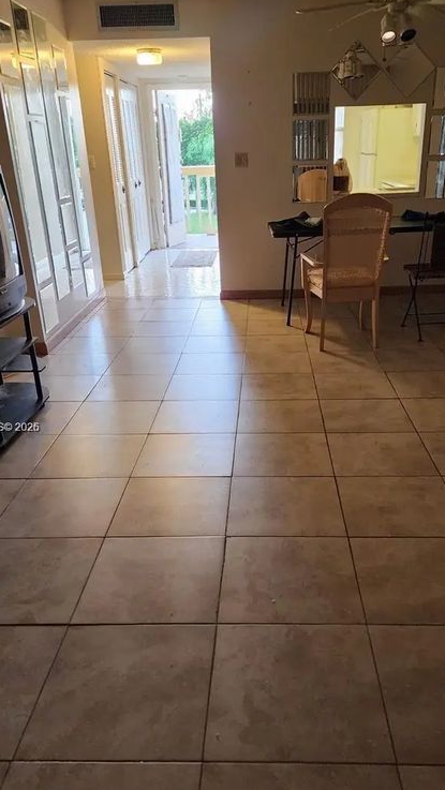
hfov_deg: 40.2
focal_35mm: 29
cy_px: 428
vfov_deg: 65.9
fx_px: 608
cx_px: 241
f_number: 1.8
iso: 800
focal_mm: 6.4
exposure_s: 1/120
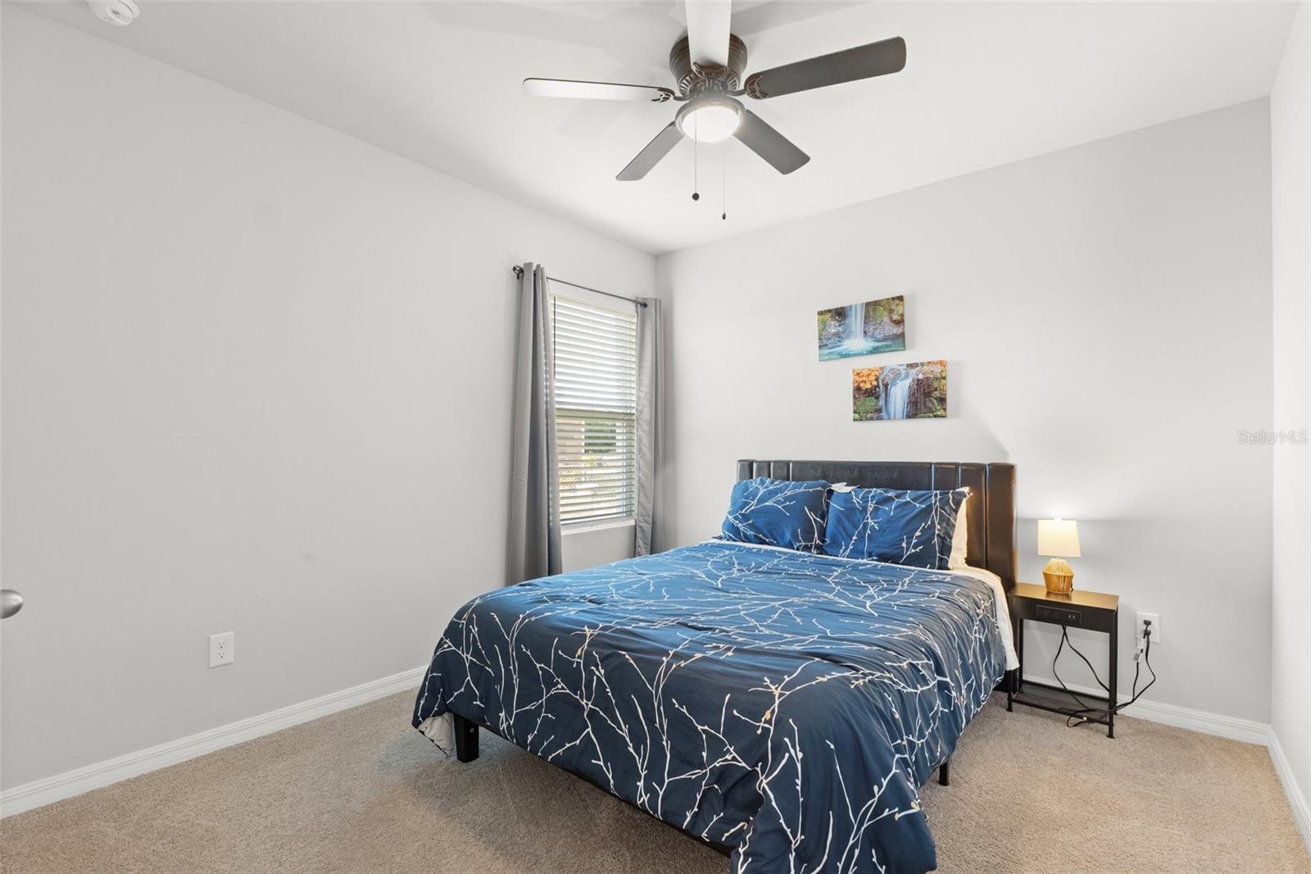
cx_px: 656
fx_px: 590
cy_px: 437
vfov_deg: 73.0
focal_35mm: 16
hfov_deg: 96.0
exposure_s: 1
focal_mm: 10.8
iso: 400
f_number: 7.1
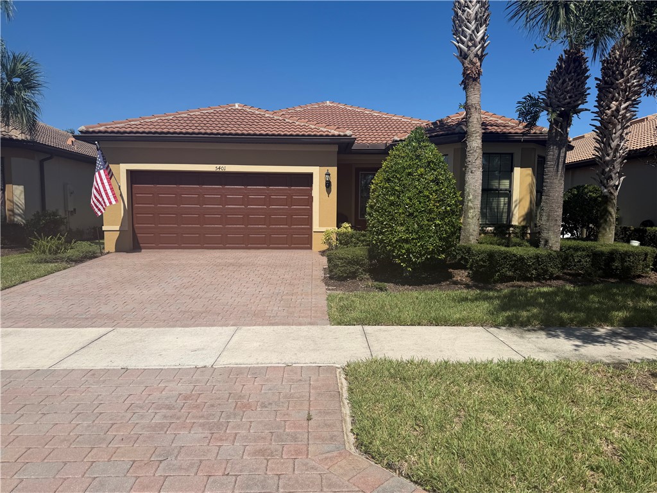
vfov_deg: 56.8
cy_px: 246
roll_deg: -0.3
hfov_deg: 71.6
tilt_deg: -4.2
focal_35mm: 24
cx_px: 328
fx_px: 456
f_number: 1.78
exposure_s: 1/6711
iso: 80
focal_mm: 6.76
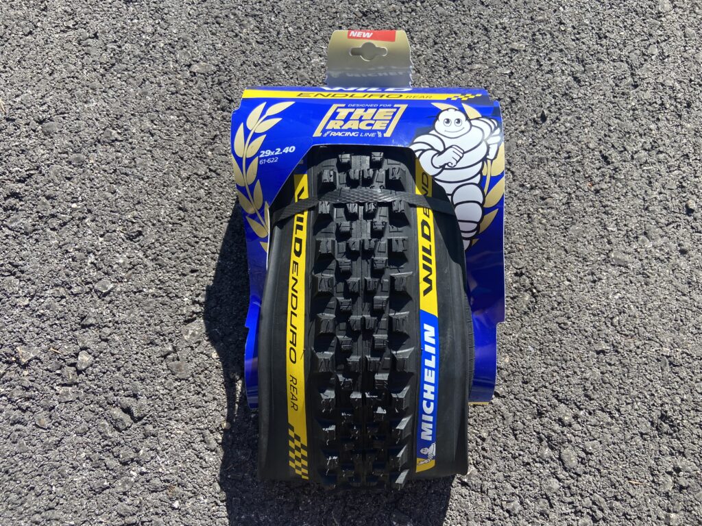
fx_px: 527
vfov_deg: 53.1
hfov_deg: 67.3
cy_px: 263
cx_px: 351
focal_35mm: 26
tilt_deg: -79.4
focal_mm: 4.25
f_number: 1.8
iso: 32
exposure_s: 1/1330
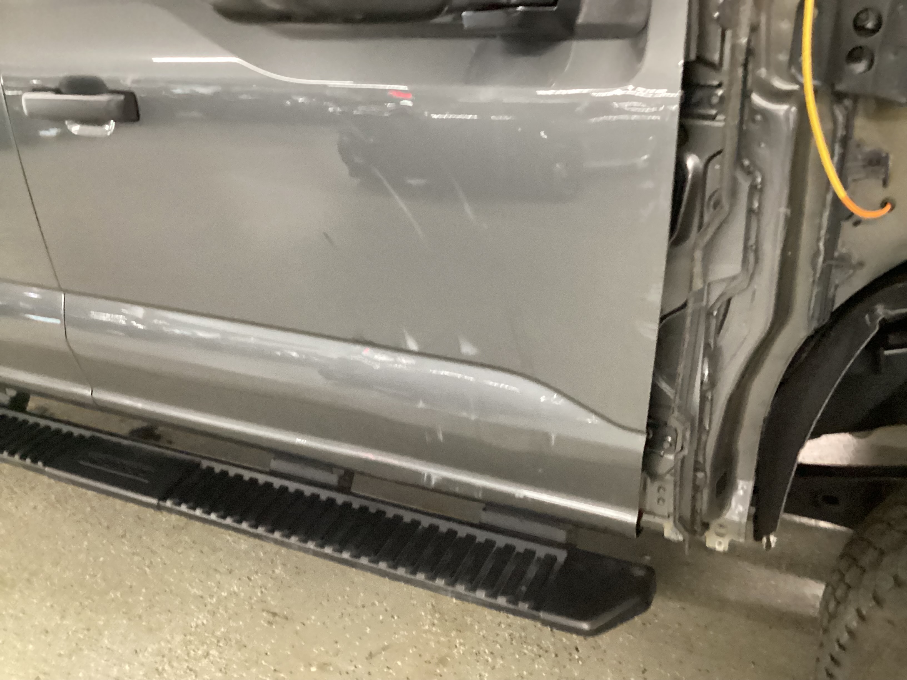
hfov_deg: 58.4
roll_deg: -0.4
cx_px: 454
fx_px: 812
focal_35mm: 31
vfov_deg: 45.4
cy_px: 340
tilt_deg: -27.3
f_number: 2.4
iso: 640
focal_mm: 3.3
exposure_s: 1/30
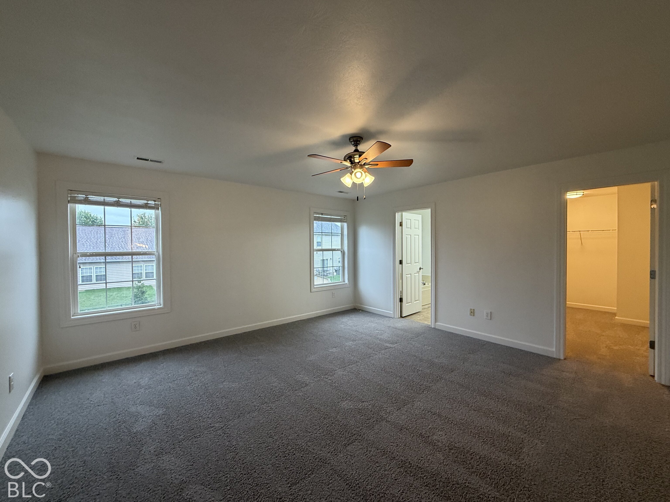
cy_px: 251
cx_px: 335
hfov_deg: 102.1
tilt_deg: -1.1
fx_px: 271
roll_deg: +0.7
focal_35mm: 14
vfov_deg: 85.7
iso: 320
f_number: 2.2
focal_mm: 2.22
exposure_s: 1/60
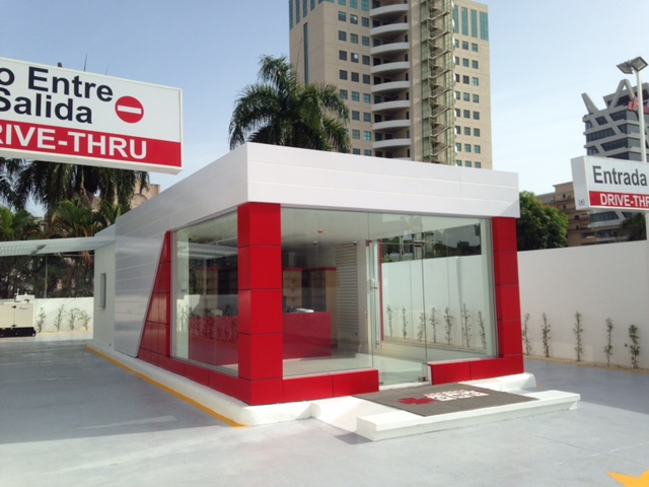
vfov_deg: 42.9
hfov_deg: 55.4
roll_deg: -0.4
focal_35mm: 33
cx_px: 324
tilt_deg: +4.1
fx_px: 619
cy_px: 244
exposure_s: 1/1695
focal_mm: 4.12
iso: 50
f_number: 2.4
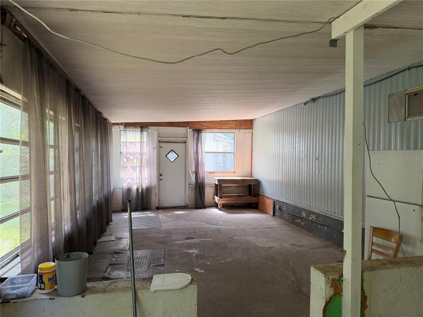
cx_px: 212
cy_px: 158
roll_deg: +0.4
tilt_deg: -0.1
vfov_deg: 56.8
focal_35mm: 24
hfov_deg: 71.6
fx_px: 293
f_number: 1.78
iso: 200
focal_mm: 6.76
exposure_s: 1/219
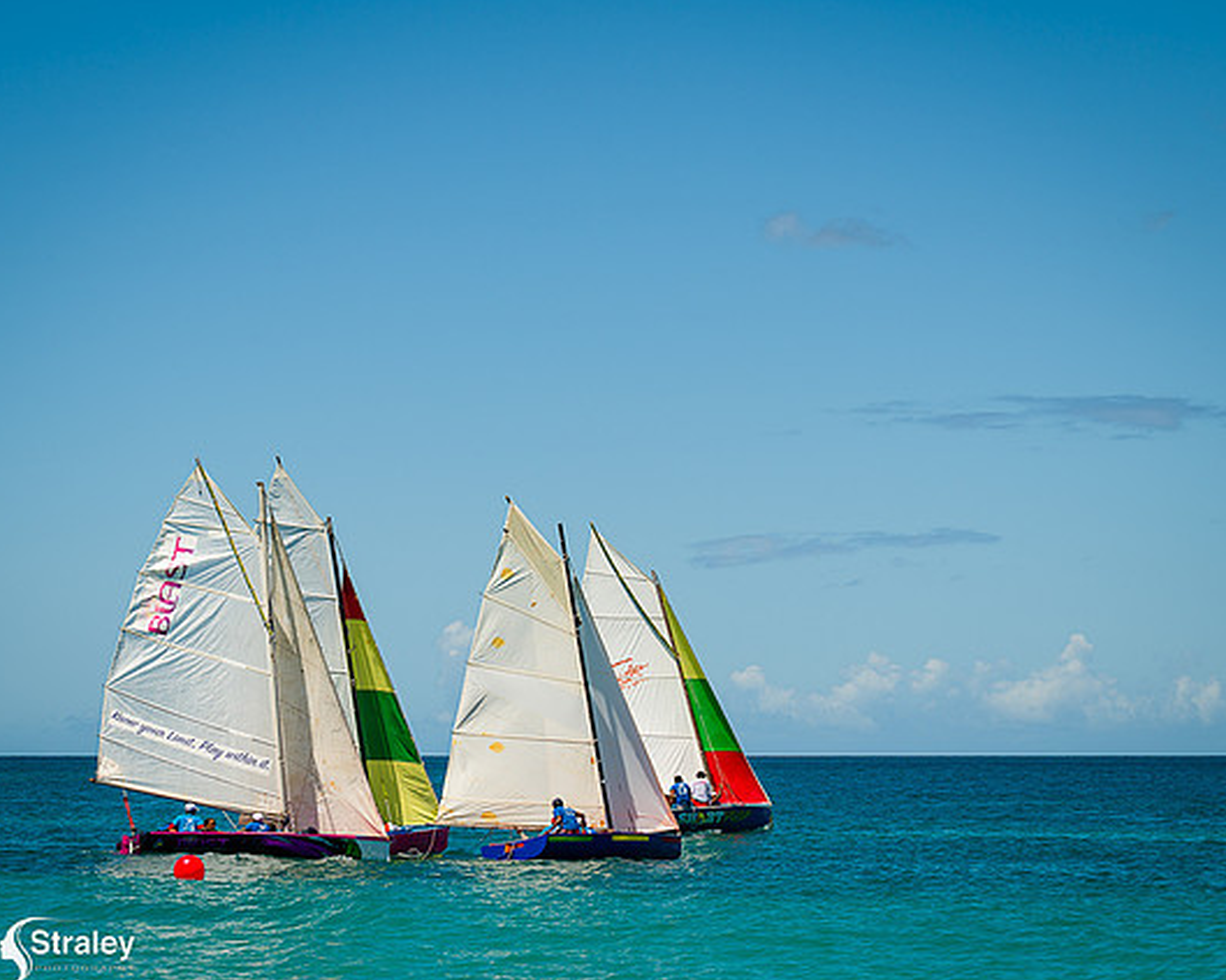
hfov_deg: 16.7
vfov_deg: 13.4
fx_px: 4172
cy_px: 478
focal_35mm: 115
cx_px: 557
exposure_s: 1/320
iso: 72
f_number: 8
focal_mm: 92
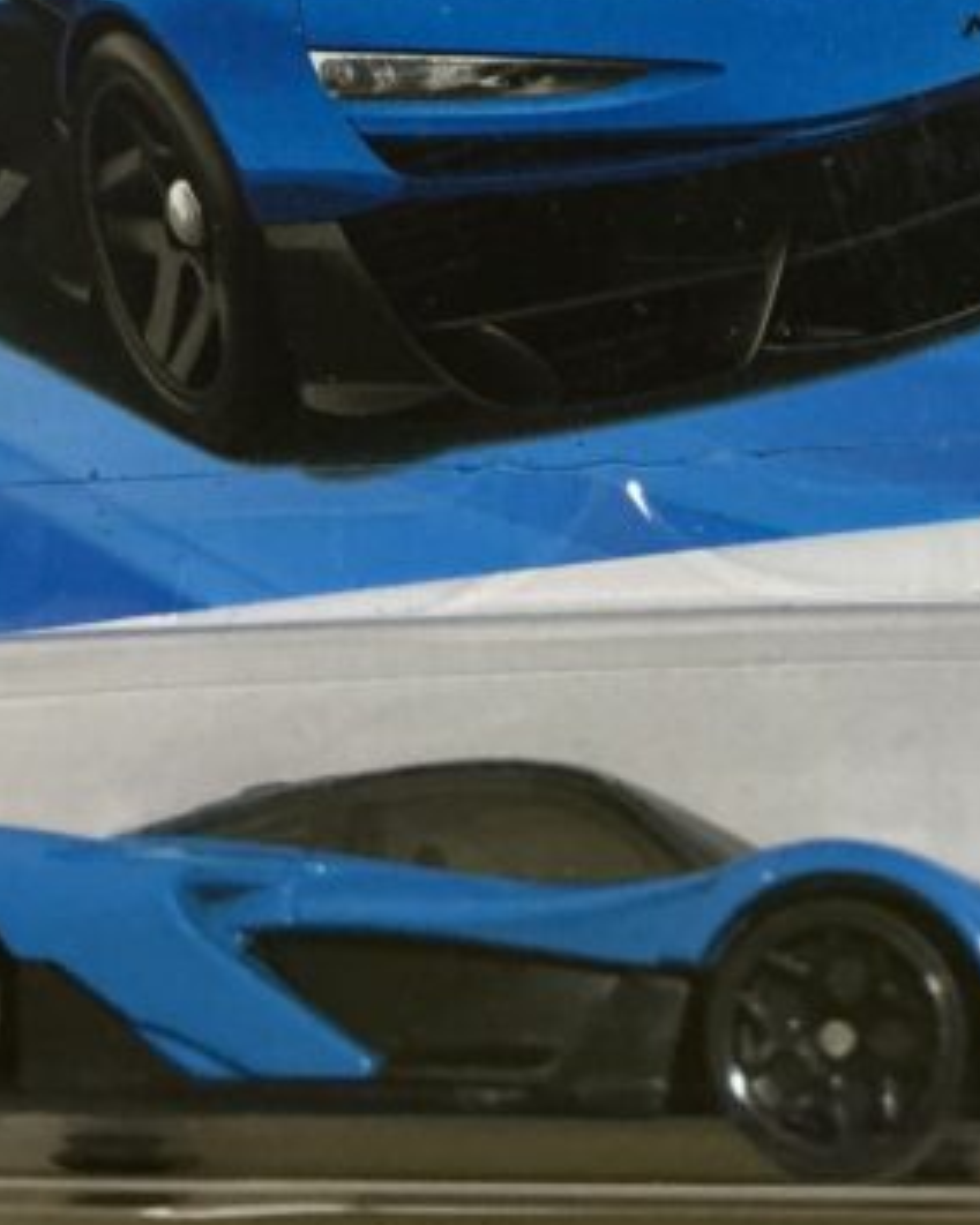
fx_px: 2321
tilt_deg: -64.7
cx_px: 689
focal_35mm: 64
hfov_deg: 23.7
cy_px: 225
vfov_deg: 28.9
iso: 400
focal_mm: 3
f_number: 1.8
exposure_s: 1/30
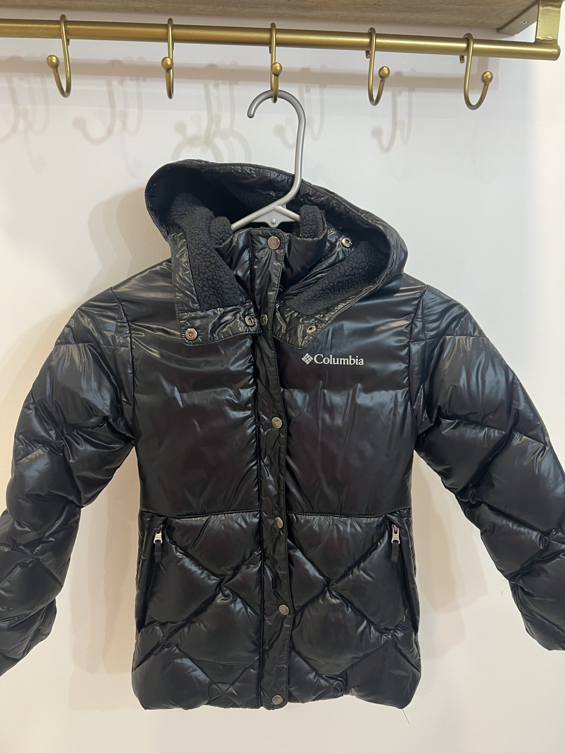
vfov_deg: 67.3
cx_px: 282
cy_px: 376
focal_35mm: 26
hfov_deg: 53.1
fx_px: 566
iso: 100
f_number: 1.5
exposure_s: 1/60
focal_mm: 5.7
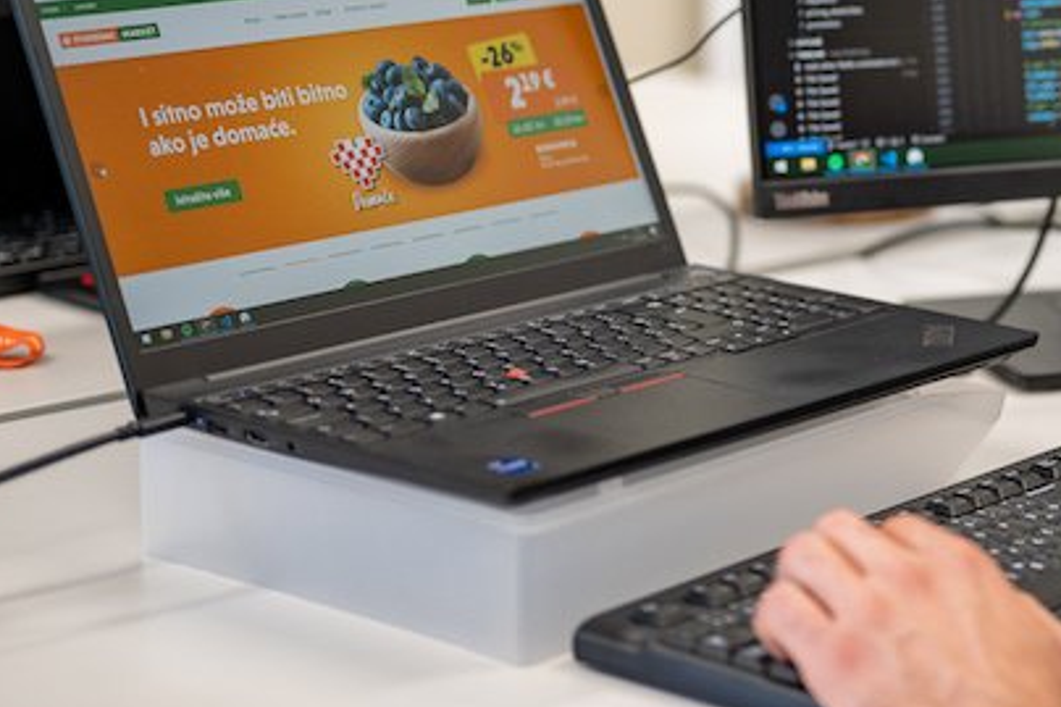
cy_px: 47
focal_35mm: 99
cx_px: 1022
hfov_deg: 20.1
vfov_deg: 13.7
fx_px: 2916
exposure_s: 1/250
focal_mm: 50
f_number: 1.8
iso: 250
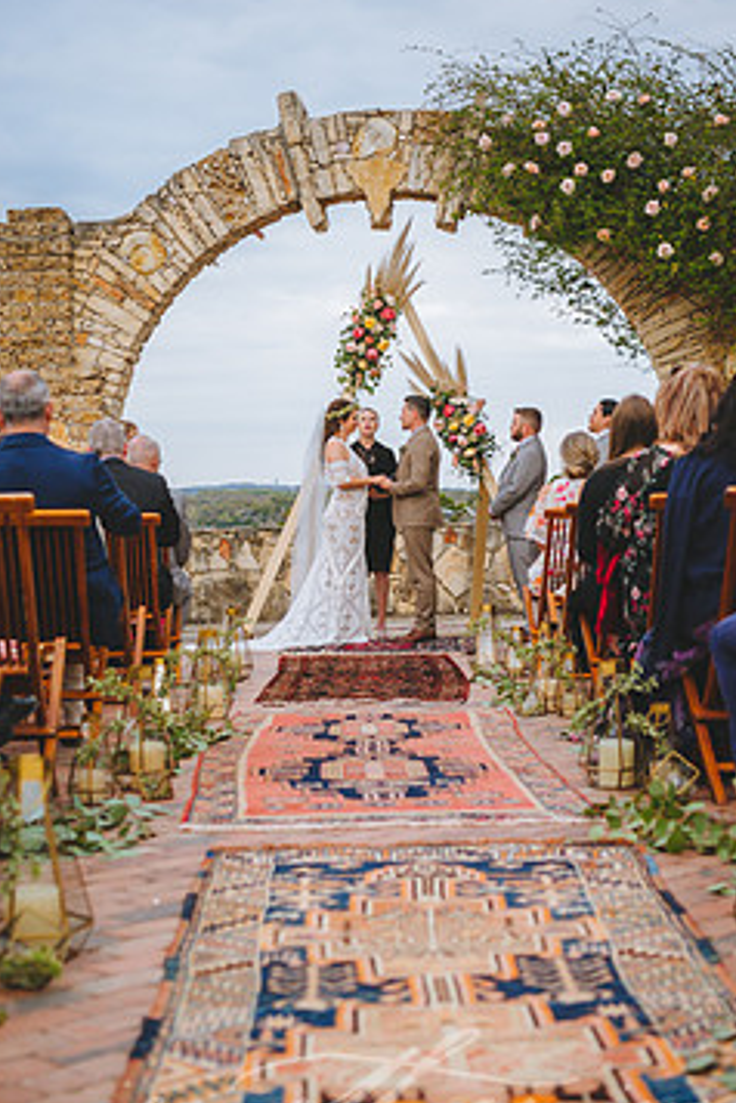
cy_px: 550
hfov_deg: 23.4
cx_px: 388
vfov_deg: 34.5
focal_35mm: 58
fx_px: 1779
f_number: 2.8
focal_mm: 46
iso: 800
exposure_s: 1/1600
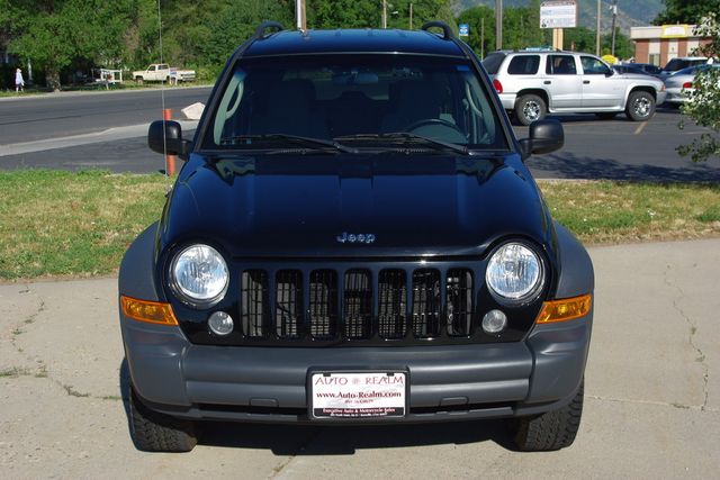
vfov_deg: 31.9
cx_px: 360
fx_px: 840
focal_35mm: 42
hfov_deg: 46.4
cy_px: 240
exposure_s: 1/350
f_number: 8
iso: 100
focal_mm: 28.13
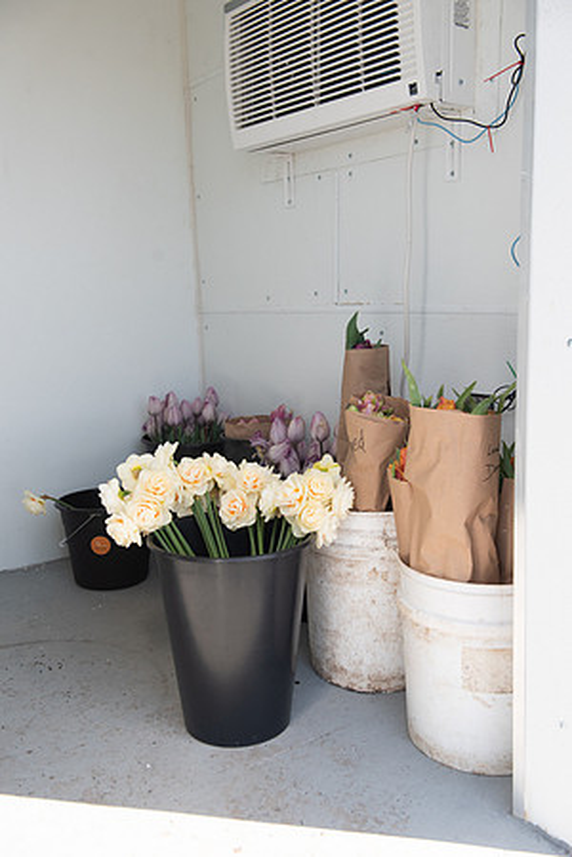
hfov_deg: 38.9
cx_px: 286
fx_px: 810
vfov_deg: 55.8
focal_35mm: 34
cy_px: 428
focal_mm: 34
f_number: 4.5
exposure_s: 1/1000
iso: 500
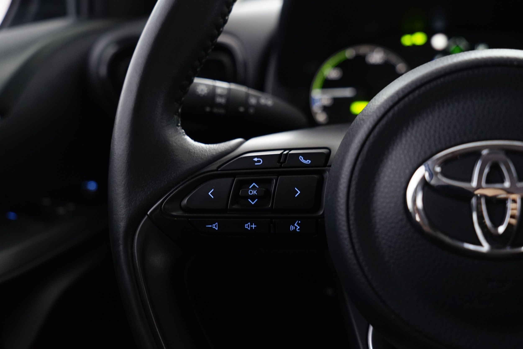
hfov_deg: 54.4
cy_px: 174
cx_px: 262
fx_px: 508
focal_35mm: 35
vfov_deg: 37.9
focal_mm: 35
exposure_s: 1/13
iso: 1600
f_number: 4
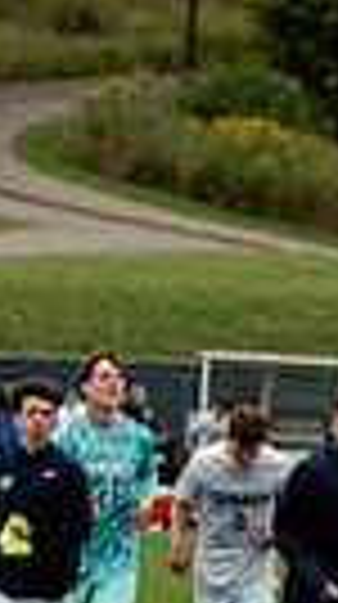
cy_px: 574
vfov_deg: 5.5
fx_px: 6302
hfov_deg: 3.0
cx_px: 1190
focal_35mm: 394
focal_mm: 86
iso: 320
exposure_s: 1/320
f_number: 4.5
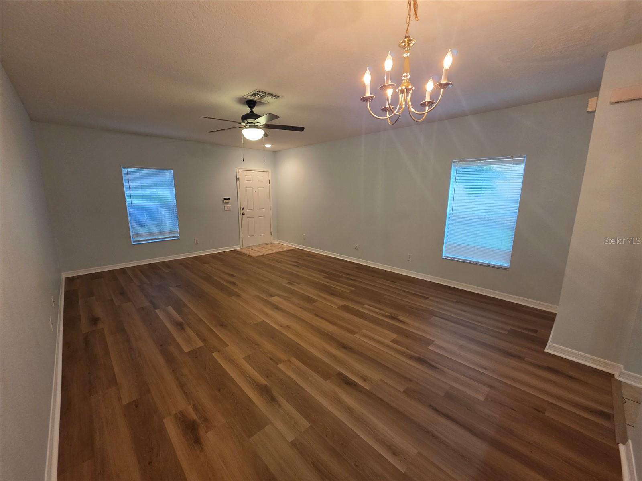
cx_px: 321
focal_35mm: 13
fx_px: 241
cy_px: 240
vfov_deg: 89.9
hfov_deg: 106.2
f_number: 1.9
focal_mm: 2.2
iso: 200
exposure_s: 1/60
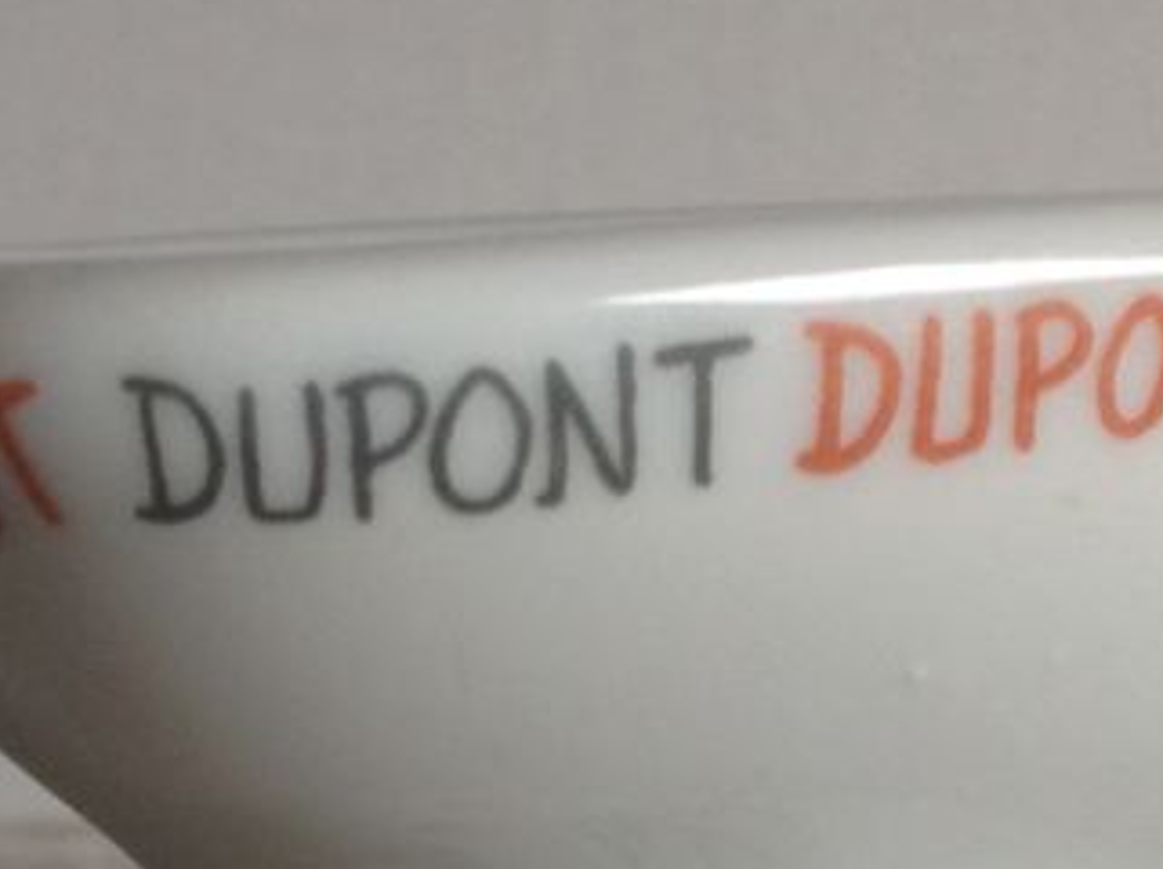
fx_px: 3658
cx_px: 768
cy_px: 922
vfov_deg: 13.3
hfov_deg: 18.0
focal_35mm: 109
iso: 50
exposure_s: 1/15
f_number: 2.4
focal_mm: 4.28
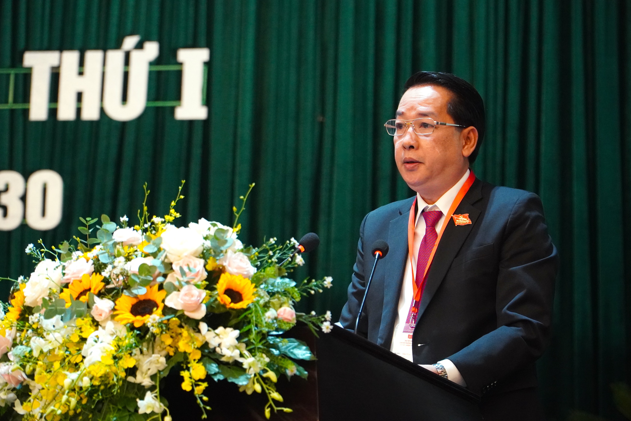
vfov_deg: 9.6
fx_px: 2515
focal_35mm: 144
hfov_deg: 14.3
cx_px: 315
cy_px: 210
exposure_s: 1/160
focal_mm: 95
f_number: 4
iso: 4000
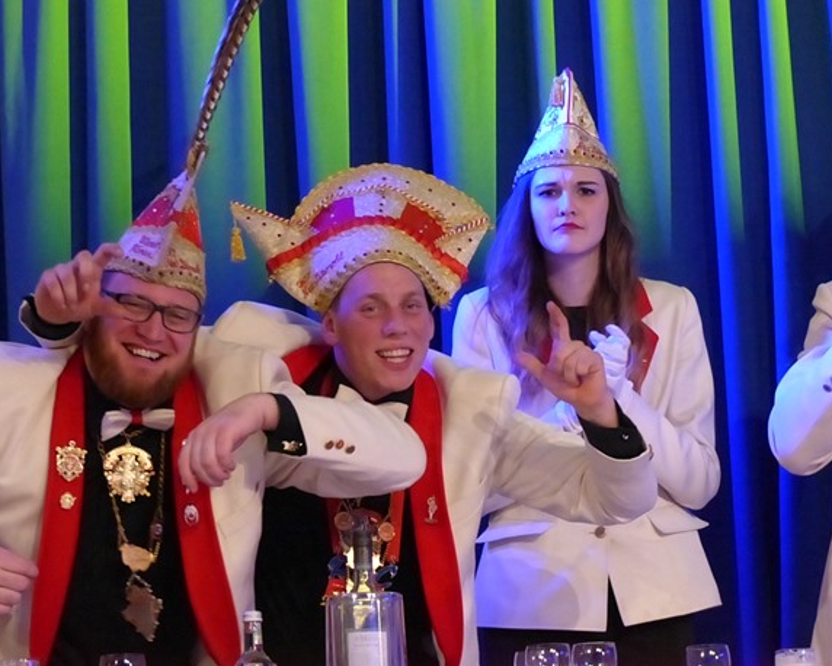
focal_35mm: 152
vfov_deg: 10.2
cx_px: 401
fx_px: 3744
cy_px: 332
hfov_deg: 12.7
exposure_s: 1/125
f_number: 3.2
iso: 1600
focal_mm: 26.1
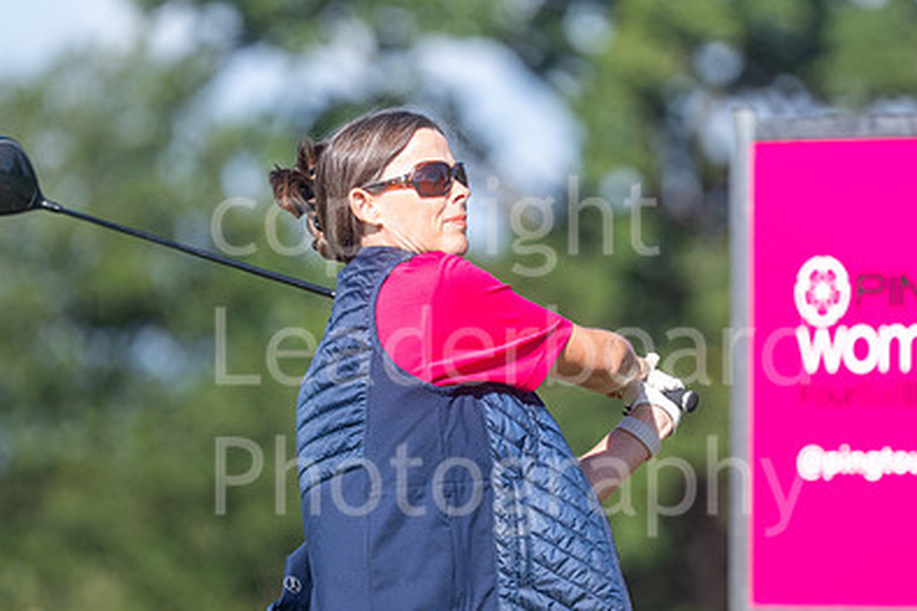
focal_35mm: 441
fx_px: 11228
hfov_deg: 4.7
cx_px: 515
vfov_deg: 3.1
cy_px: 368
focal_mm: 300
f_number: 5
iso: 500
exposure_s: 1/2500
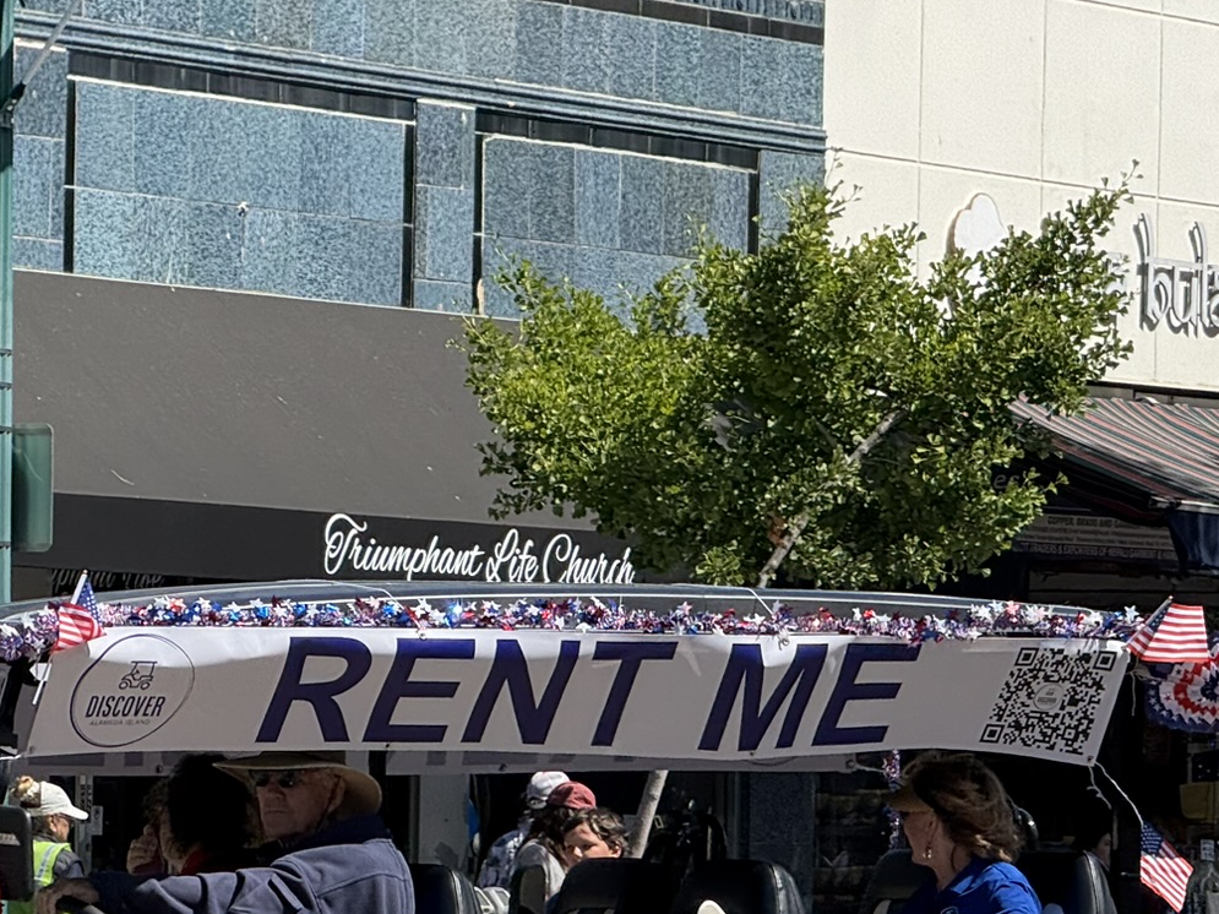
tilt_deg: -0.7
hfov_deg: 8.0
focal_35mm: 247
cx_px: 285
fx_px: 8697
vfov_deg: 6.0
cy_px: 905
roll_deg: -0.5
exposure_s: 1/870
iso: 64
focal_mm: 15.66
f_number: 2.8
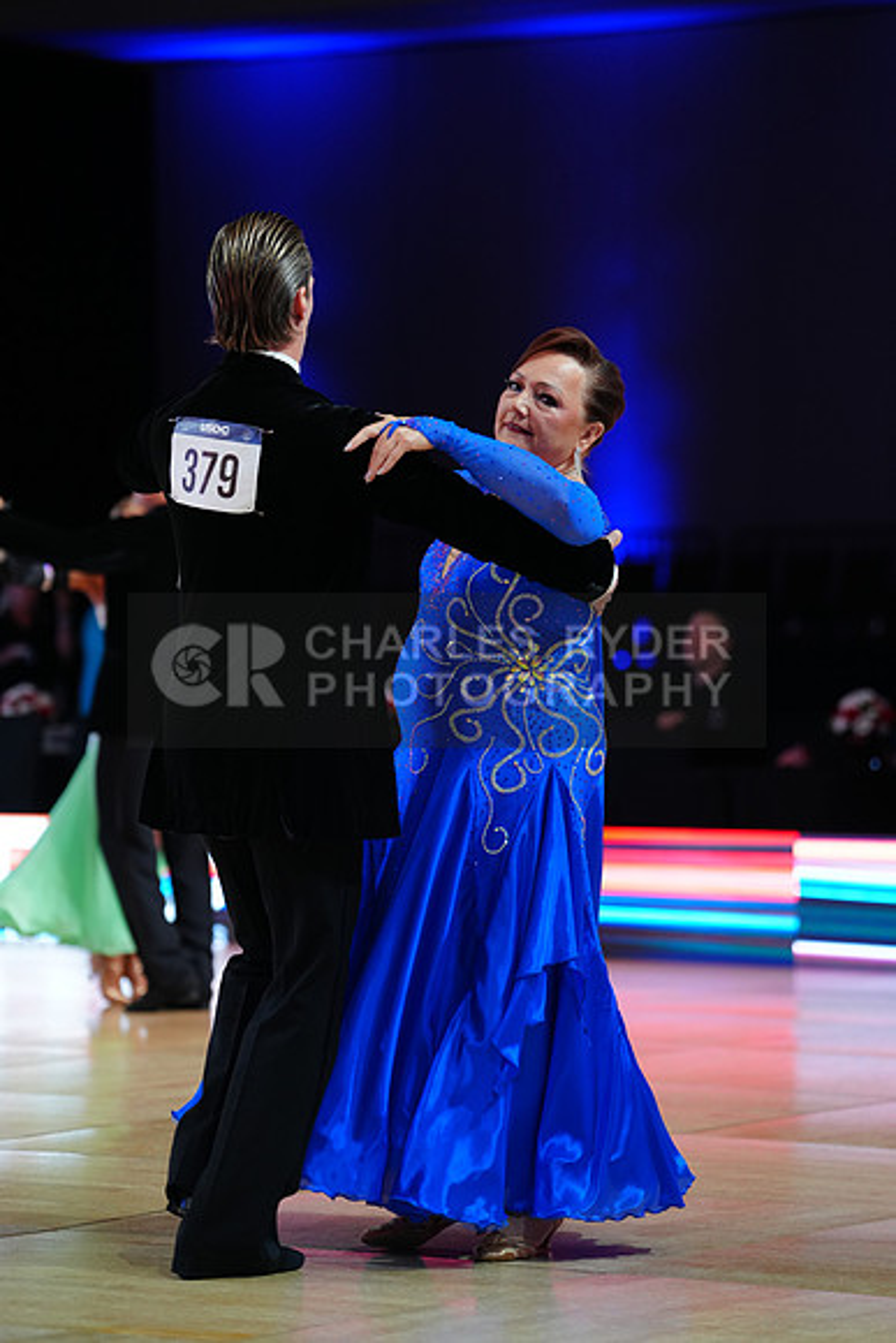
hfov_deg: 10.7
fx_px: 4775
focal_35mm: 128
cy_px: 672
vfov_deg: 16.0
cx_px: 448
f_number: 2.8
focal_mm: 128
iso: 800
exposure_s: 1/400
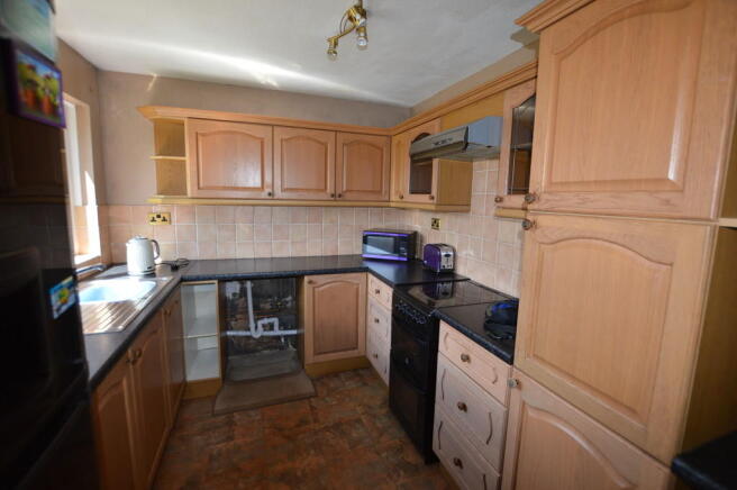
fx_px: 307
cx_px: 368
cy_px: 245
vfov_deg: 77.2
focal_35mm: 15
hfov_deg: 100.4
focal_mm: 10
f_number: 4
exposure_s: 1/125
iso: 160
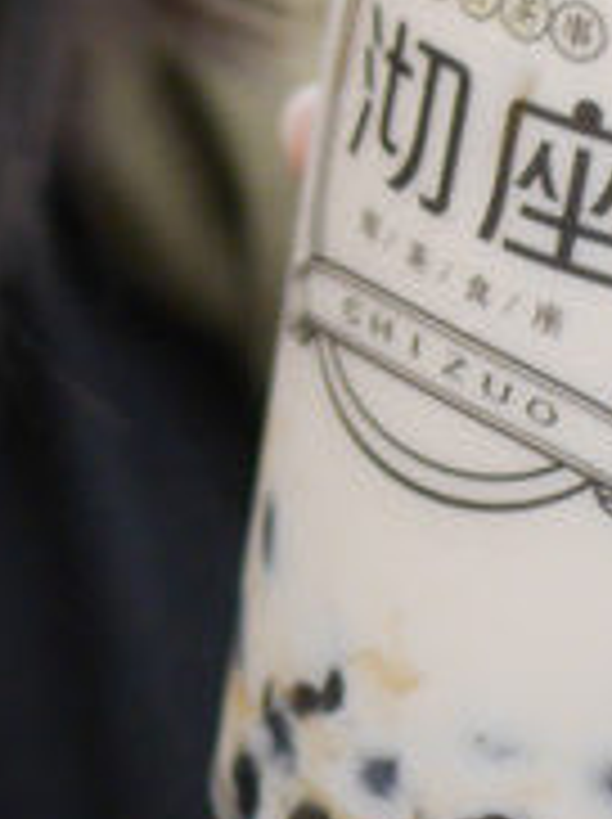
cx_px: -90
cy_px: -644
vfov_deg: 11.2
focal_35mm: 165
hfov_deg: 8.9
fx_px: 3899
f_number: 1.7
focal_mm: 15
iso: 500
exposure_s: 1/125
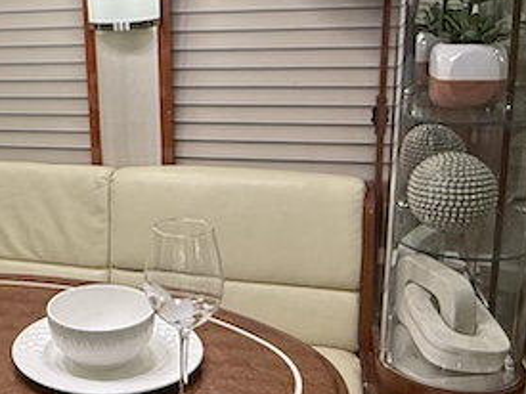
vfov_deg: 28.5
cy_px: 153
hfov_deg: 35.3
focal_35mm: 51
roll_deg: +1.8
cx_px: 50
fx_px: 775
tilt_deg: -11.7
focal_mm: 2.22
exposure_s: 1/120
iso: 400
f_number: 2.2
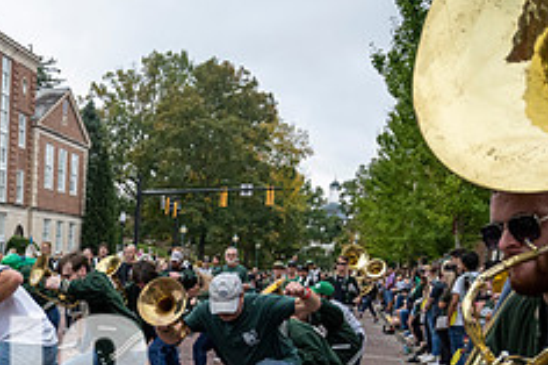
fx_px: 897
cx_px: -28
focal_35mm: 59
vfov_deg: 21.5
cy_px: 424
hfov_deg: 30.9
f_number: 4
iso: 1000
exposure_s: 1/1600
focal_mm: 24
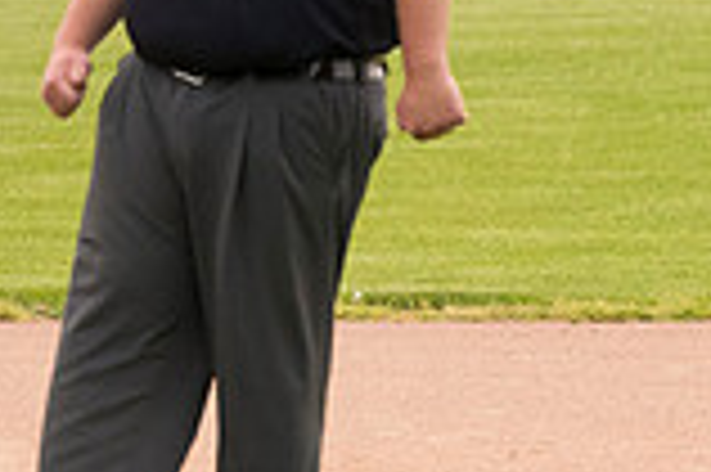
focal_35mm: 1098
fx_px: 21663
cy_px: 189
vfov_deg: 1.2
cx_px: -320
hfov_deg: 1.9
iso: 1000
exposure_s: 1/2000
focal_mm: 200
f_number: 5.6
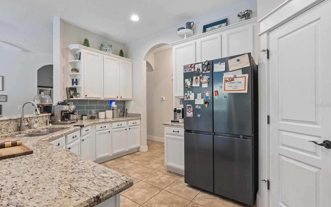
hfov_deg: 94.3
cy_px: 105
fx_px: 153
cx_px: 162
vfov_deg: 68.0
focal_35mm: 17
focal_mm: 16
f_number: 8
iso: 400
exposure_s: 1/2
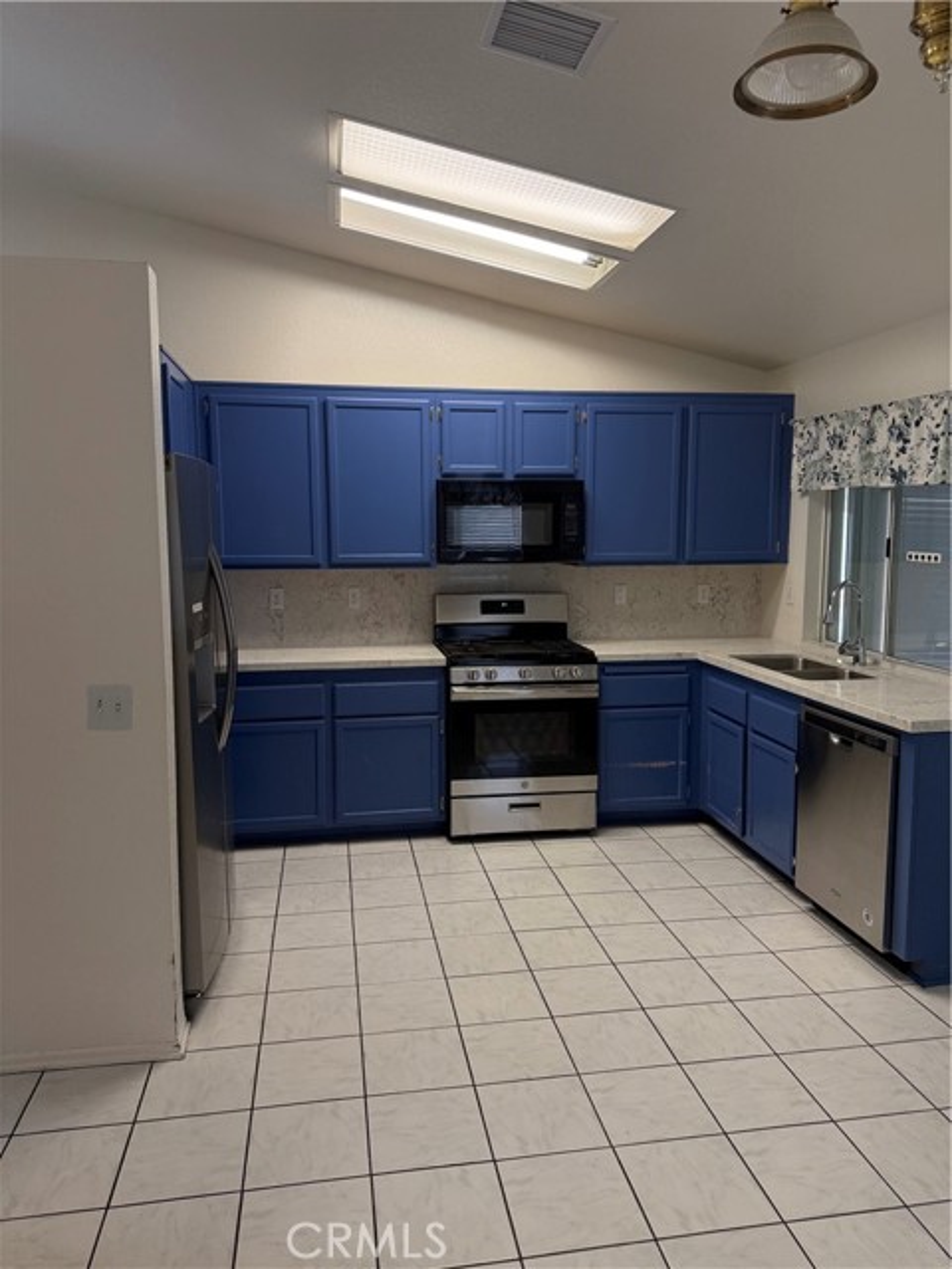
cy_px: 634
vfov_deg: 71.6
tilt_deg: -5.9
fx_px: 880
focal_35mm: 24
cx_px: 476
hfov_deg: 56.8
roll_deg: +0.3
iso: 200
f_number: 1.78
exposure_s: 1/194
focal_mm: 6.76
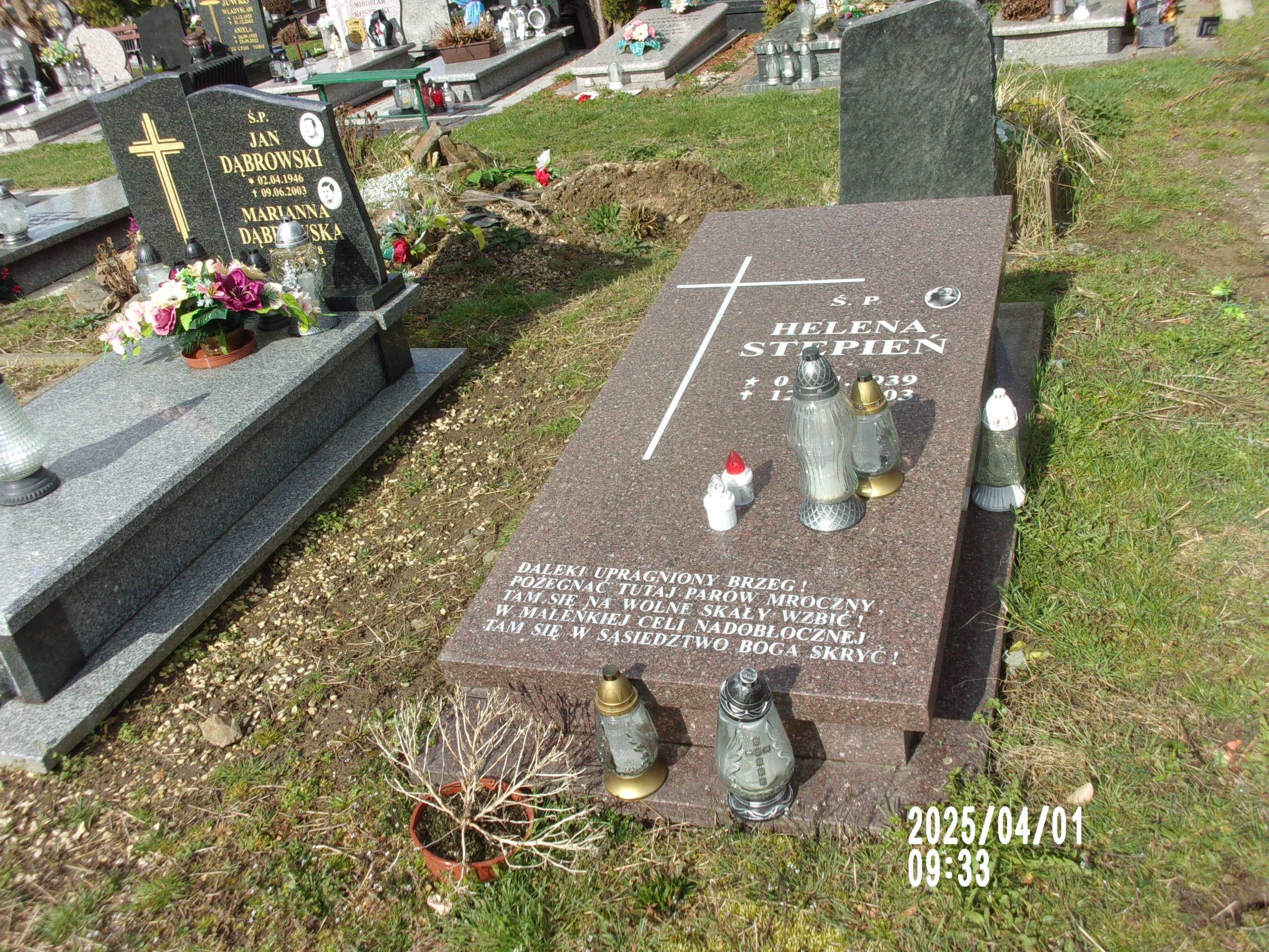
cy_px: 476
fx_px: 1320
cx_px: 634
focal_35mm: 36
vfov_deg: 39.7
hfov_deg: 51.4
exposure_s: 1/85
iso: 80
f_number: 11.8
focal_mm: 6.4
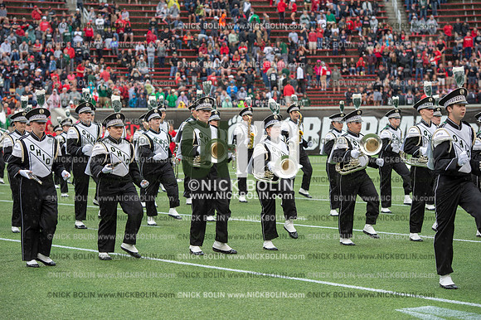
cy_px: 160
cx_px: 240
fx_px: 1496
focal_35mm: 112
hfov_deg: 18.3
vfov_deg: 12.2
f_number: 4
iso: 400
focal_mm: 112
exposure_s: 1/500
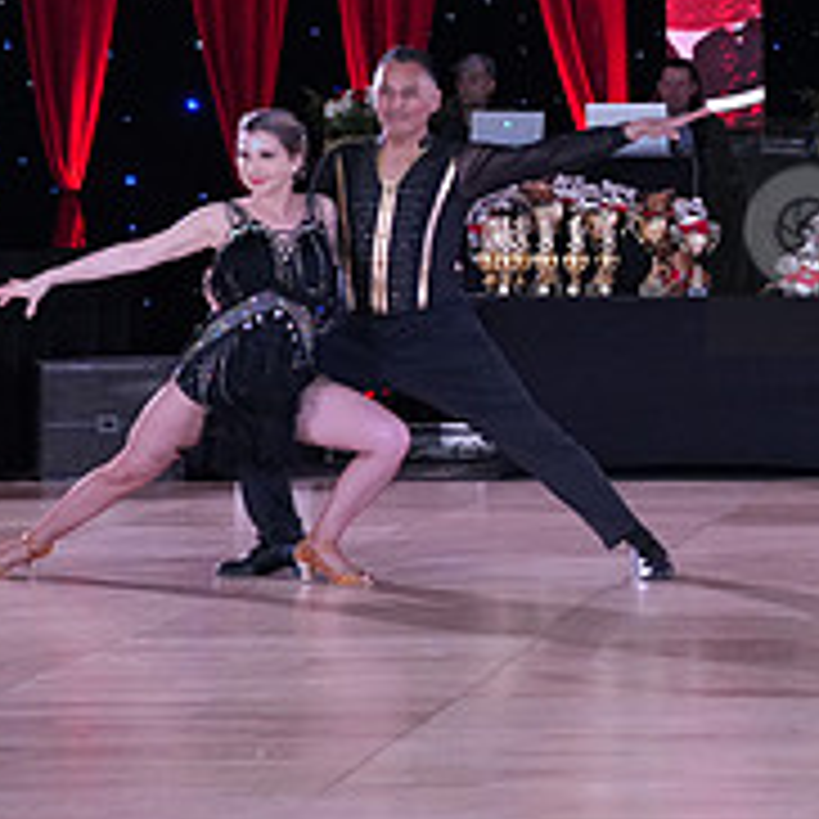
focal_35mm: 111
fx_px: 2971
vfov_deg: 15.6
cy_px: 236
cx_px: 1197
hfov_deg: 14.7
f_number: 5
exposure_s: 1/250
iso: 2500
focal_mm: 41
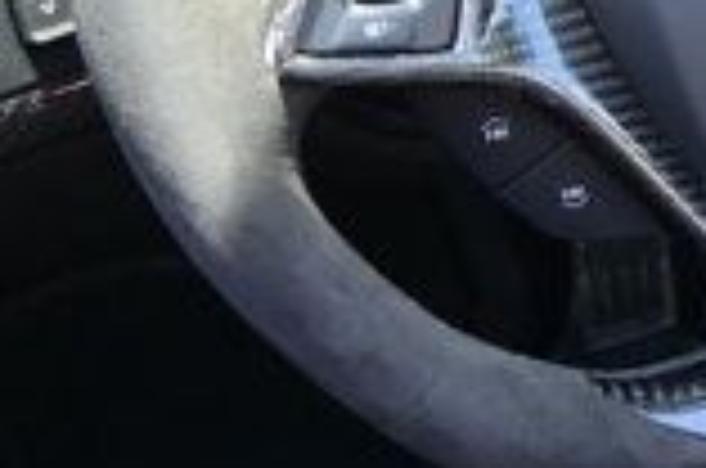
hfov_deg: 11.0
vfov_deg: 8.7
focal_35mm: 157
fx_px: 3073
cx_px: 1727
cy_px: 158
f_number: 4
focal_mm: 16
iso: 100
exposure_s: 1/60
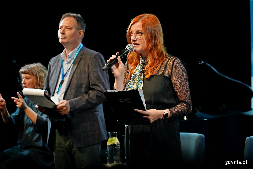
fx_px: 738
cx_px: 126
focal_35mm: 105
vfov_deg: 13.0
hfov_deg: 19.5
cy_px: 84
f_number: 4
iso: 1600
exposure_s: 1/200
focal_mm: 105
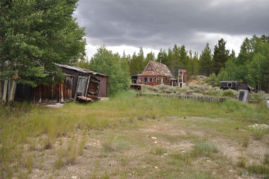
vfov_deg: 47.8
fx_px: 201
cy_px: 90
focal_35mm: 27
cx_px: 134
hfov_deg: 67.5
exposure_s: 1/1000
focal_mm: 18
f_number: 4
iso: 400
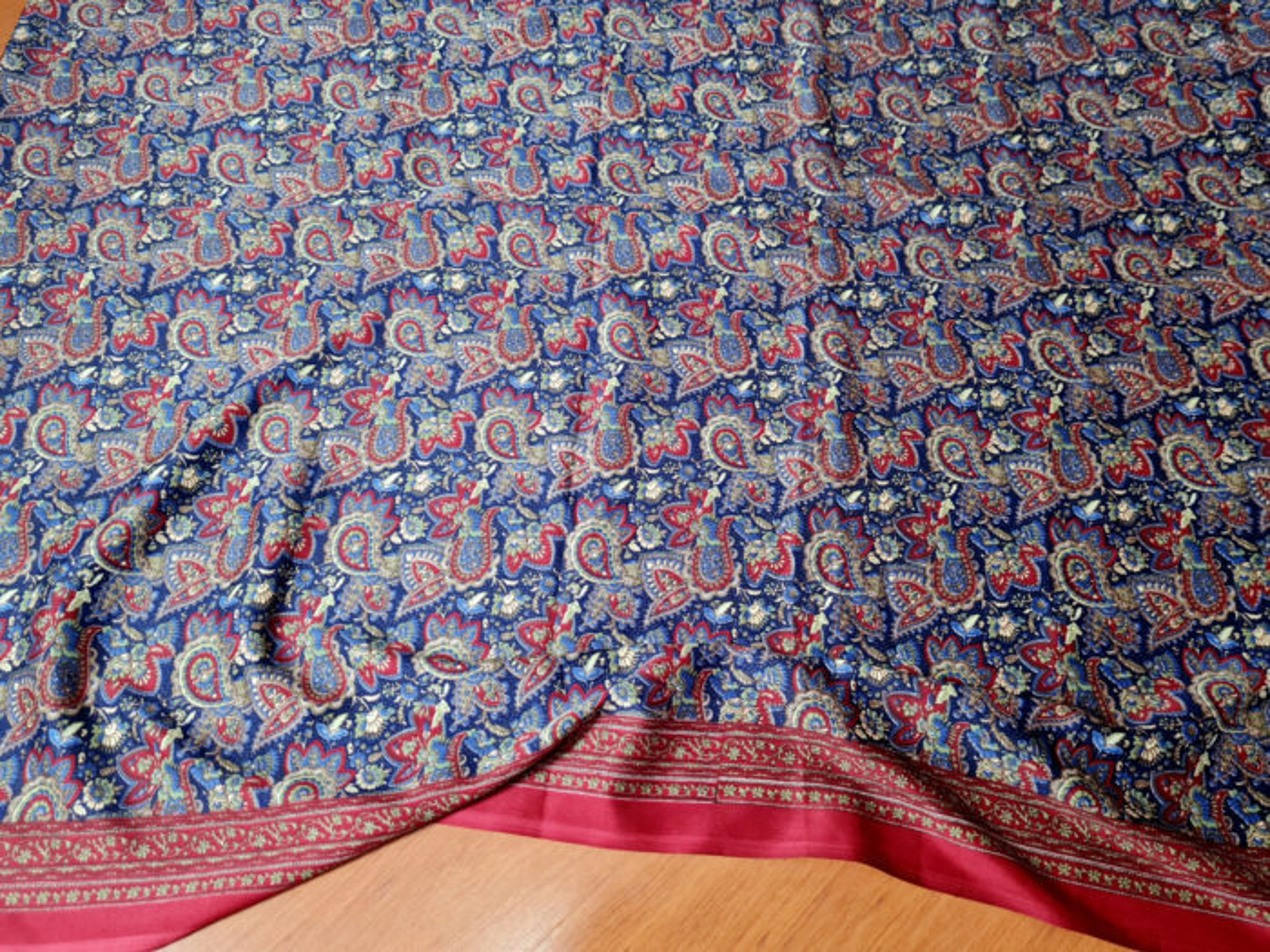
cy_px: 476
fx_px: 954
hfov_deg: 67.3
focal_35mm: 26
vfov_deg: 53.1
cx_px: 635
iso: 320
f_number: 1.8
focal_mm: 5.4
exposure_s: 1/40
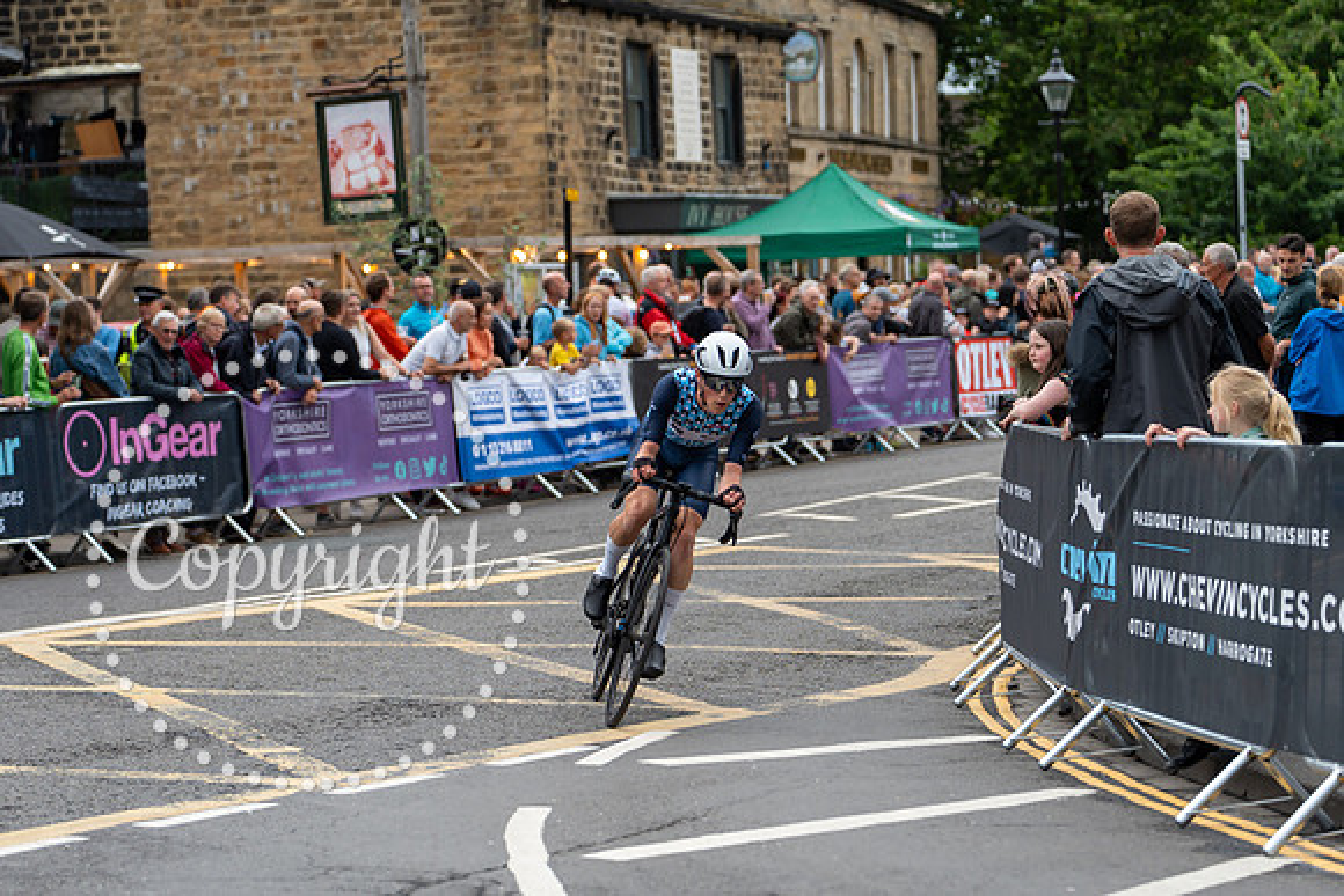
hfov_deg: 20.8
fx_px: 3659
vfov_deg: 14.0
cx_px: 672
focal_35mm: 98
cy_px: 448
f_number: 3.2
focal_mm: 98
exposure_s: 1/500
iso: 500
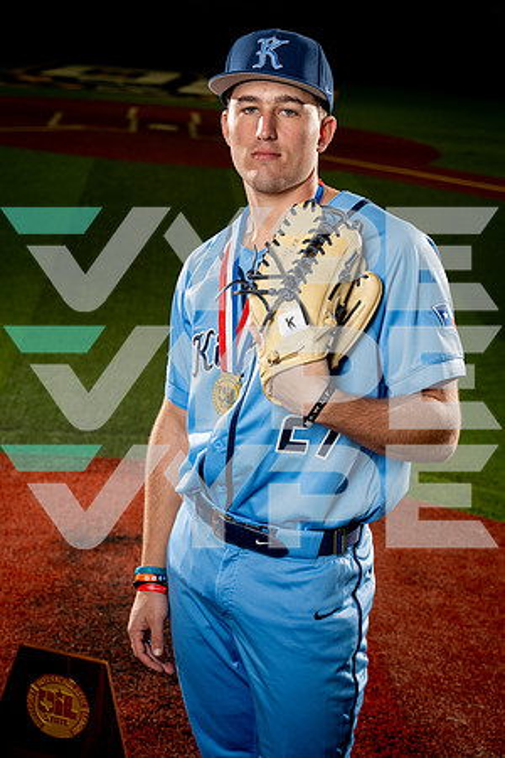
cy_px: 379
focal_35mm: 70
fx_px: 1473
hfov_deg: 19.5
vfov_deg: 28.8
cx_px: 252
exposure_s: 1/250
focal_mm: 70
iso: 800
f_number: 5.6
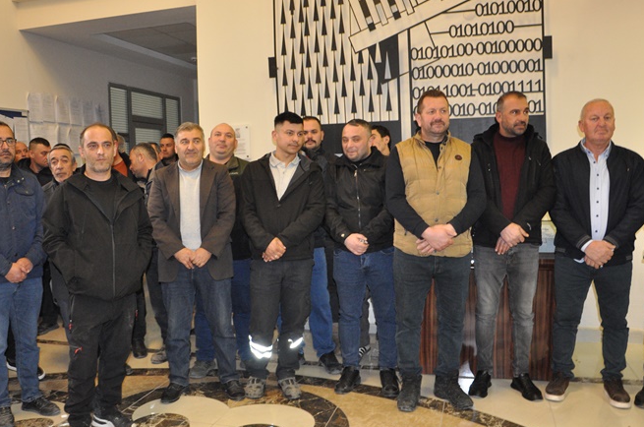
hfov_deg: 57.2
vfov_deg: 39.8
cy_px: 228
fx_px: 589
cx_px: 295
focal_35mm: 33
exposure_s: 1/60
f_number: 5
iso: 1600
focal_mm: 18
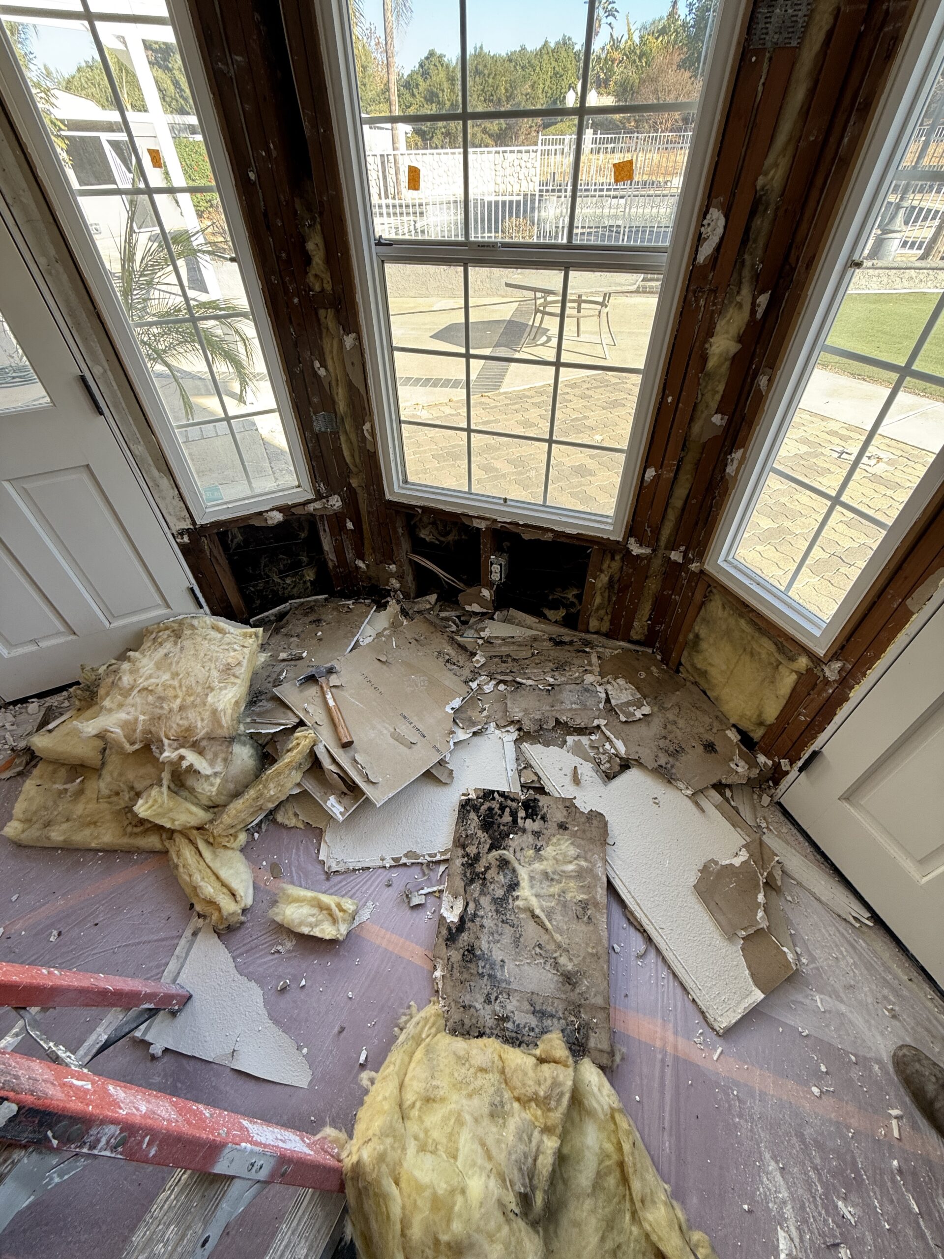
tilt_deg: -45.8
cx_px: 472
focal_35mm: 14
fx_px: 509
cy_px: 630
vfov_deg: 102.1
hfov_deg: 85.7
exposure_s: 1/99
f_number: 2.2
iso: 64
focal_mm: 2.22
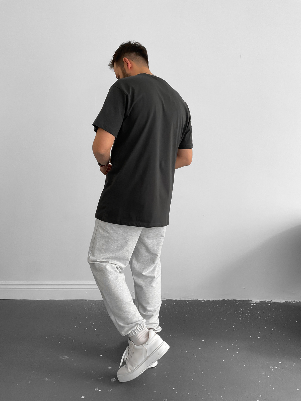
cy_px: 200
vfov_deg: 61.7
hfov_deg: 48.2
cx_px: 150
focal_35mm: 29
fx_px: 336
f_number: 1.8
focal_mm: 3
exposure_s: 1/60
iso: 80
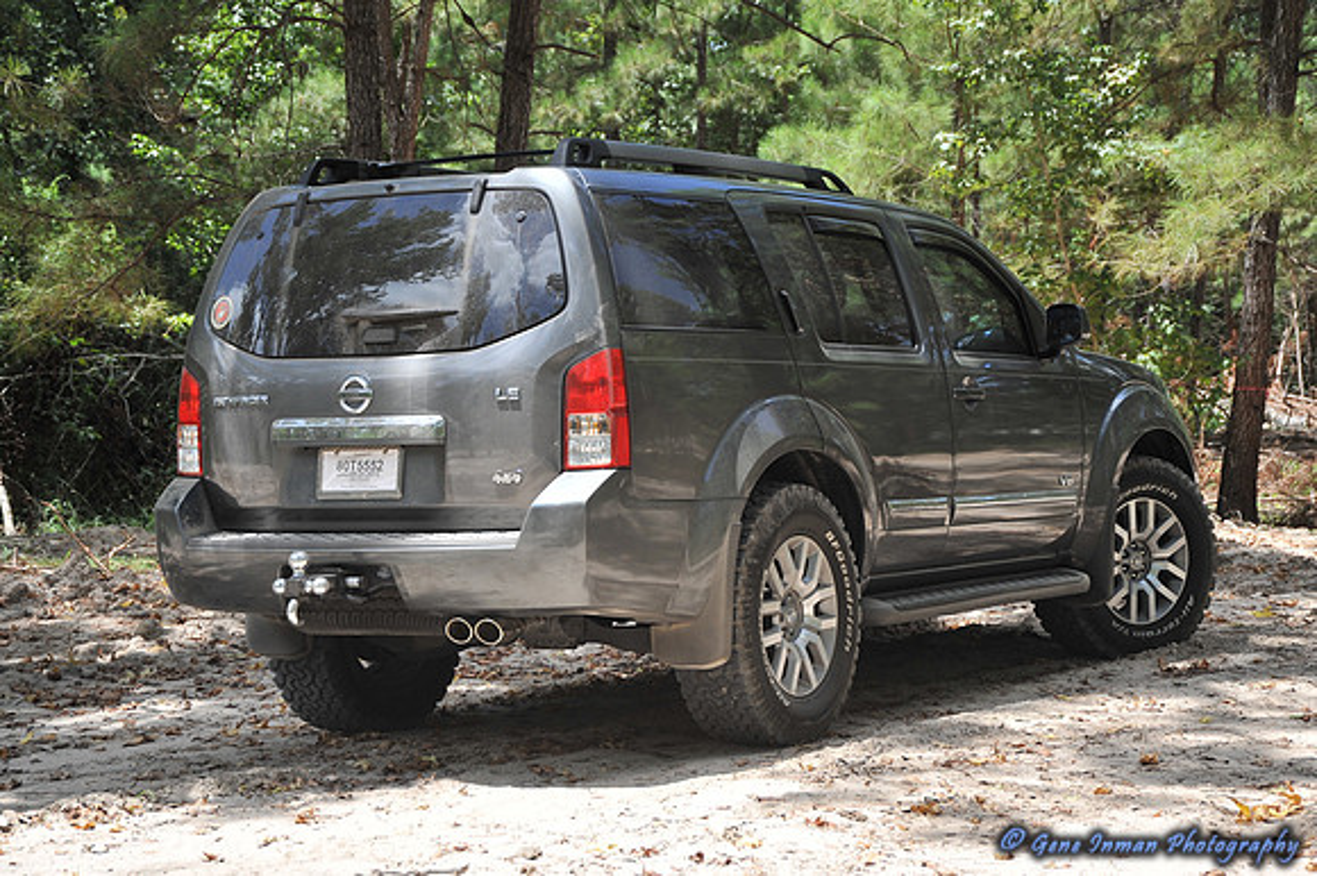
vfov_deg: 17.5
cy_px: 438
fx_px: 2852
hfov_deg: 26.0
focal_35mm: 78
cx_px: 658
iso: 200
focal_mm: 78
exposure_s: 1/250
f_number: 9
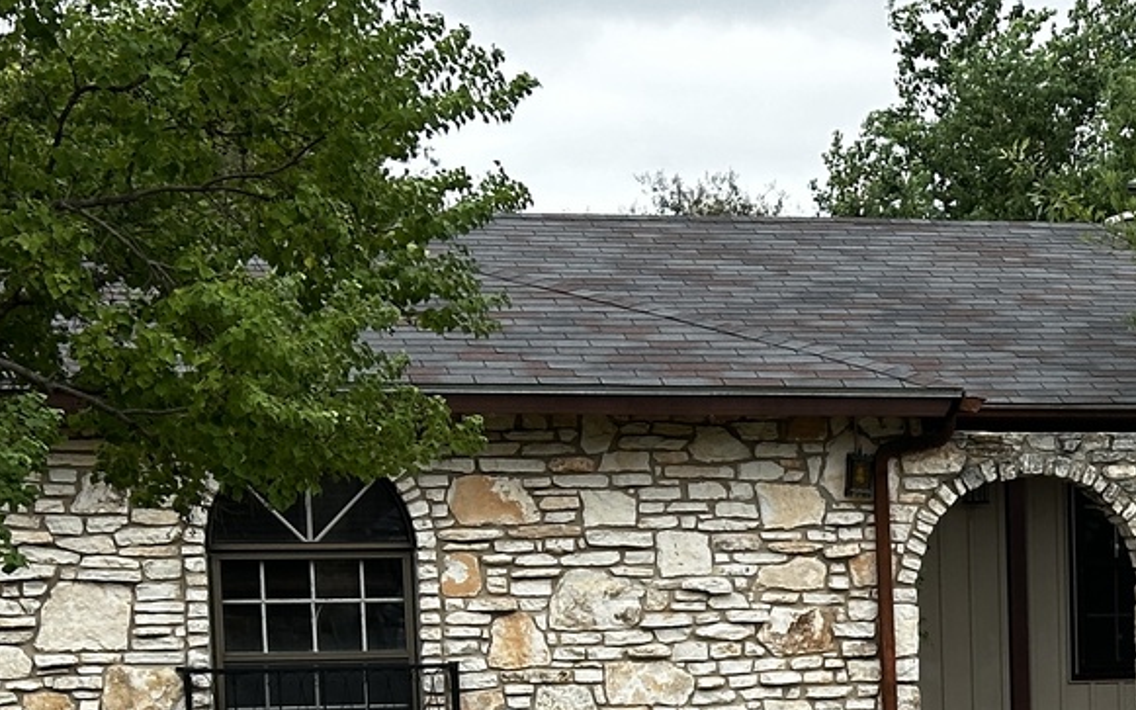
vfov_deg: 10.2
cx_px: 1326
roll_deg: +1.4
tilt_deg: -4.5
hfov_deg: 16.0
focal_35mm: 126
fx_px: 3901
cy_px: 958
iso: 64
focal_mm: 6.86
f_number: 1.78
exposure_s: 1/1639
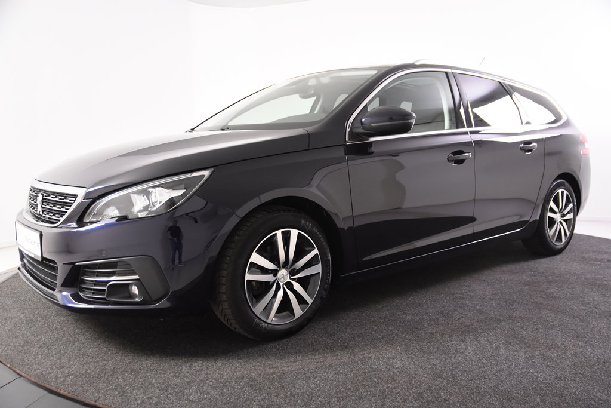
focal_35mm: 33
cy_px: 204
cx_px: 306
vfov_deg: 40.0
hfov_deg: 57.2
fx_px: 560
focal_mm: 22
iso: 1600
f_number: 3.5
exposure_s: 1/50
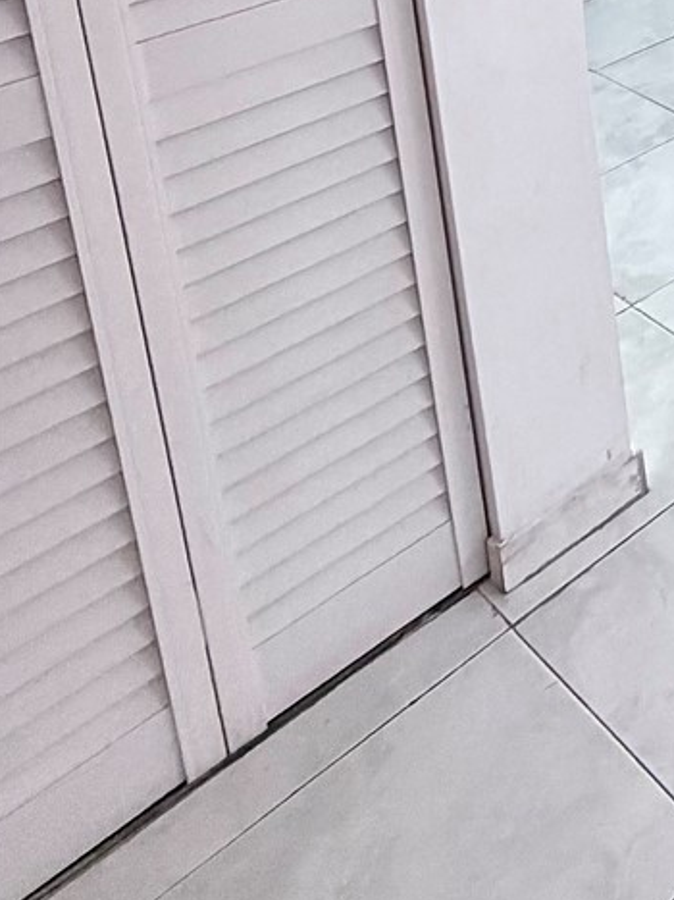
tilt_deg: -10.8
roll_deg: +0.8
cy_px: -291
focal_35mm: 48
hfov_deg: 21.9
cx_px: 1146
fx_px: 1247
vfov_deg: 30.5
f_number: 2.2
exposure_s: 1/120
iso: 125
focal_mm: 2.22
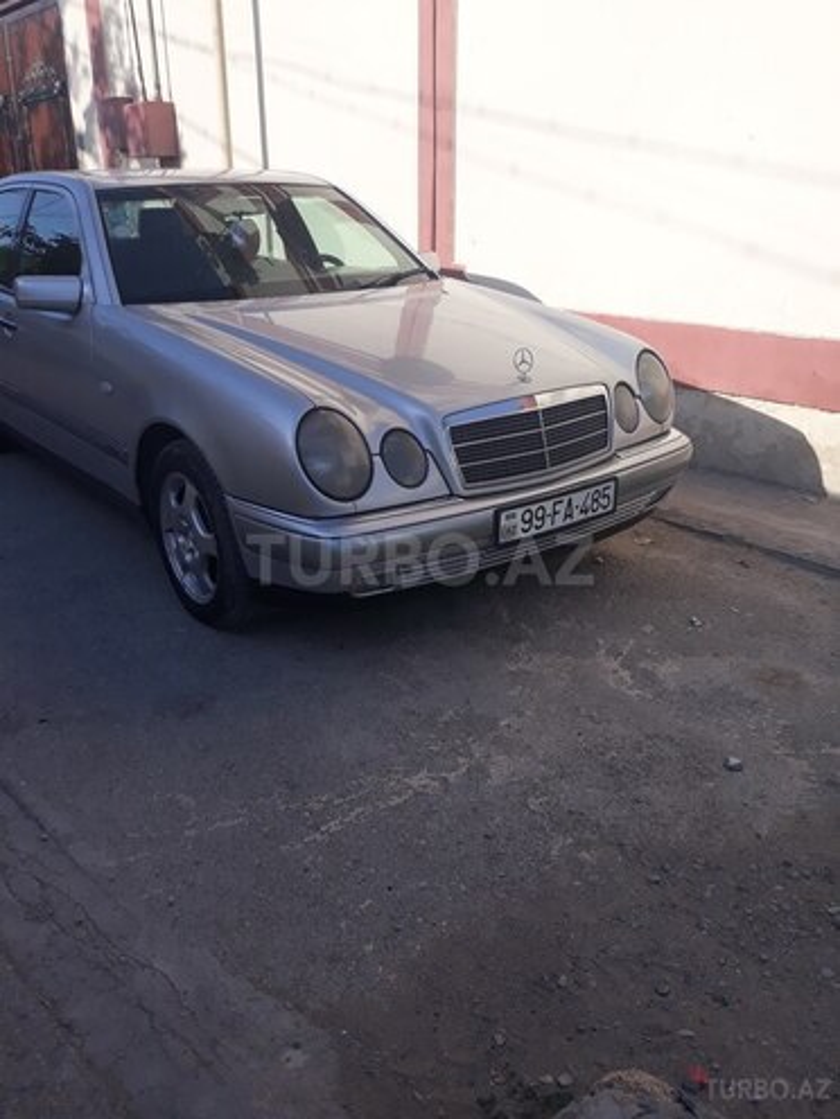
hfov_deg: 51.4
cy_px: 560
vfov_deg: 65.3
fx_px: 874
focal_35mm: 27
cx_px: 420
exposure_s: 1/1486
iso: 40
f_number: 1.7
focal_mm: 3.71
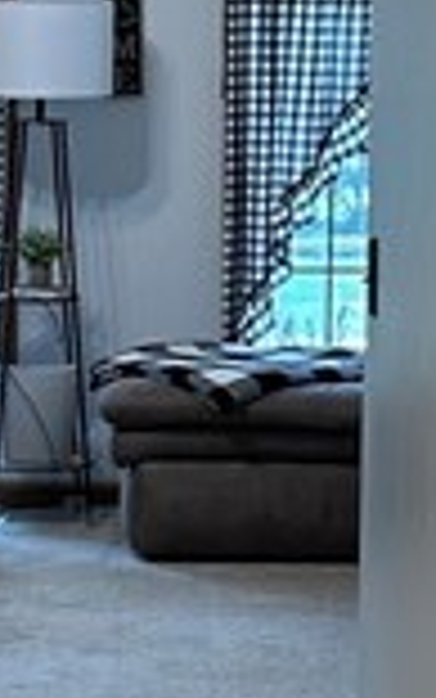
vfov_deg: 12.4
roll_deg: -0.8
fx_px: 3191
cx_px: -22
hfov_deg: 7.8
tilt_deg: -9.3
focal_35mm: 168
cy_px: 549
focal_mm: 6.86
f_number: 1.78
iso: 160
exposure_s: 1/60
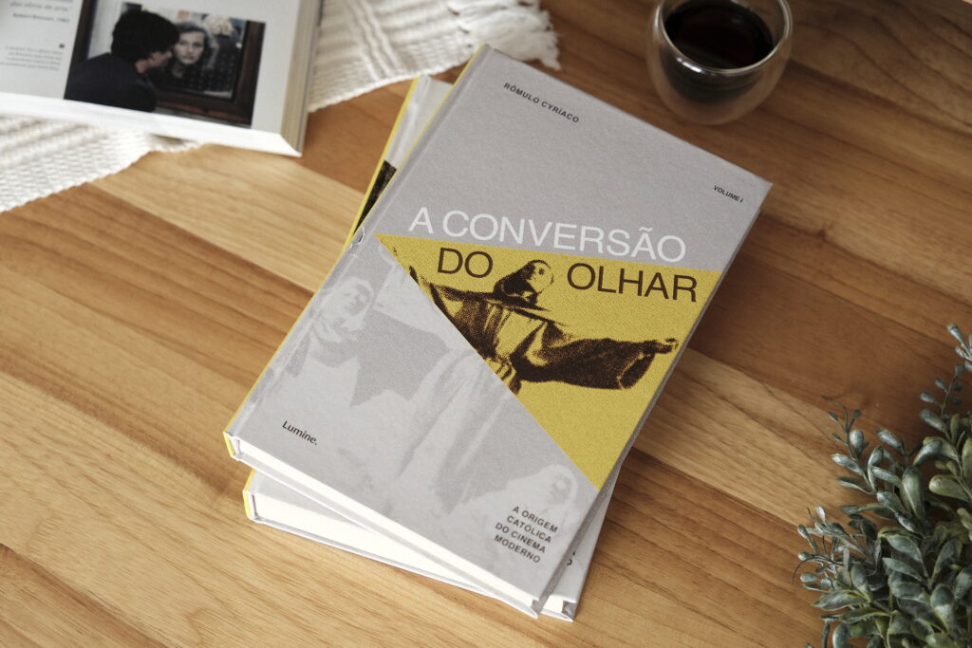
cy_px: 324
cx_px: 486
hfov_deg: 29.7
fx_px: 1836
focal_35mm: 68
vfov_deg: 20.0
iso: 640
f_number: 2.8
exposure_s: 1/125
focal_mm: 45.5
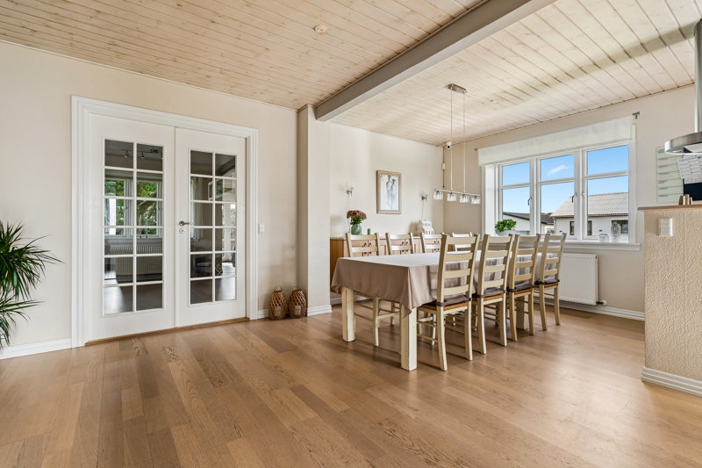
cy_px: 234
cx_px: 351
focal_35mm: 16
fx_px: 312
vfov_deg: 73.7
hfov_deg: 96.7
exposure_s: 1/100
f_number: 5.6
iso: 400
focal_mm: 16
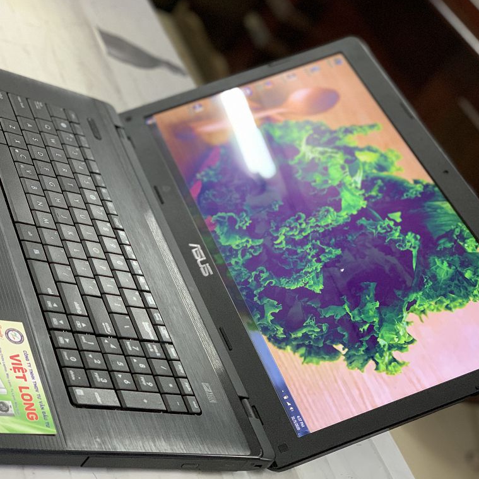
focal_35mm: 62
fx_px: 971
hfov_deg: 27.7
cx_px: 212
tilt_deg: -27.5
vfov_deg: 27.7
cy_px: 239
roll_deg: -39.0
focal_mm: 6
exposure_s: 1/50
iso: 400
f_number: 2.4
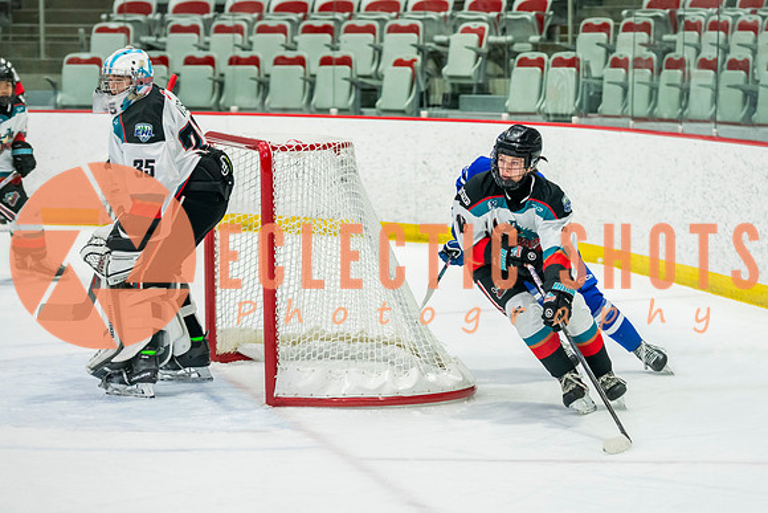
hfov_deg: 14.4
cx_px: 516
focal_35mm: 143
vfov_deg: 9.6
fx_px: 3041
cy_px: 276
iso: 1600
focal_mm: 105
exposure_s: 1/1000
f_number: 3.2
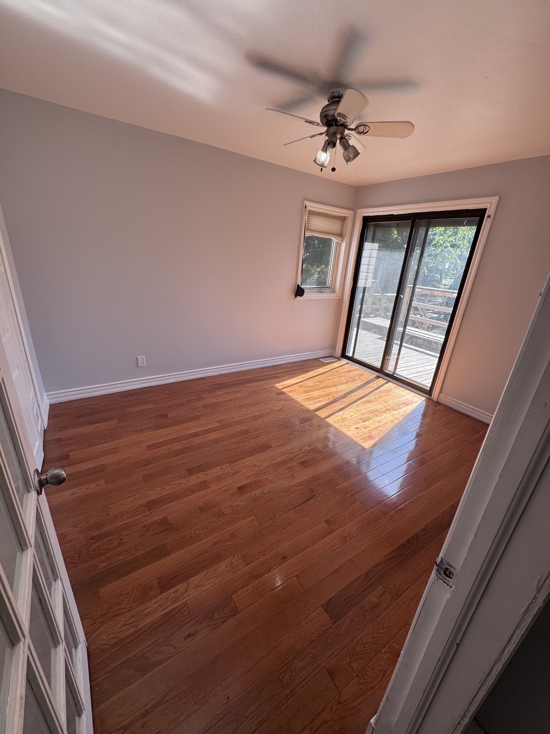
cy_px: 367
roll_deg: -3.7
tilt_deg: -21.1
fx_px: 297
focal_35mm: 14
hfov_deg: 85.7
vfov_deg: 102.1
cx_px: 275
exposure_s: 1/201
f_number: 2.2
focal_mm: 2.22
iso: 40
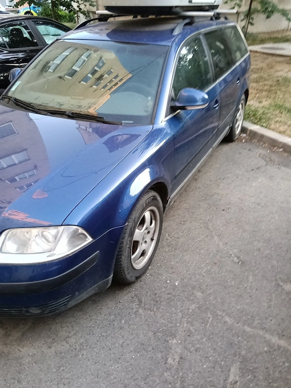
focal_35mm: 27
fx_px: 303
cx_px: 146
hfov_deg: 51.4
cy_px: 194
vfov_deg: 65.3
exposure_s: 1/33.3
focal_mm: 3.98
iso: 400
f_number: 1.8
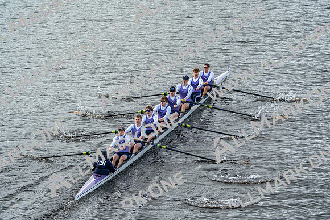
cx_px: 165
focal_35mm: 202
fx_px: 1852
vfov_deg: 6.8
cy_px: 110
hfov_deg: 10.2
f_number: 5.6
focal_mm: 202
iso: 640
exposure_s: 1/1250
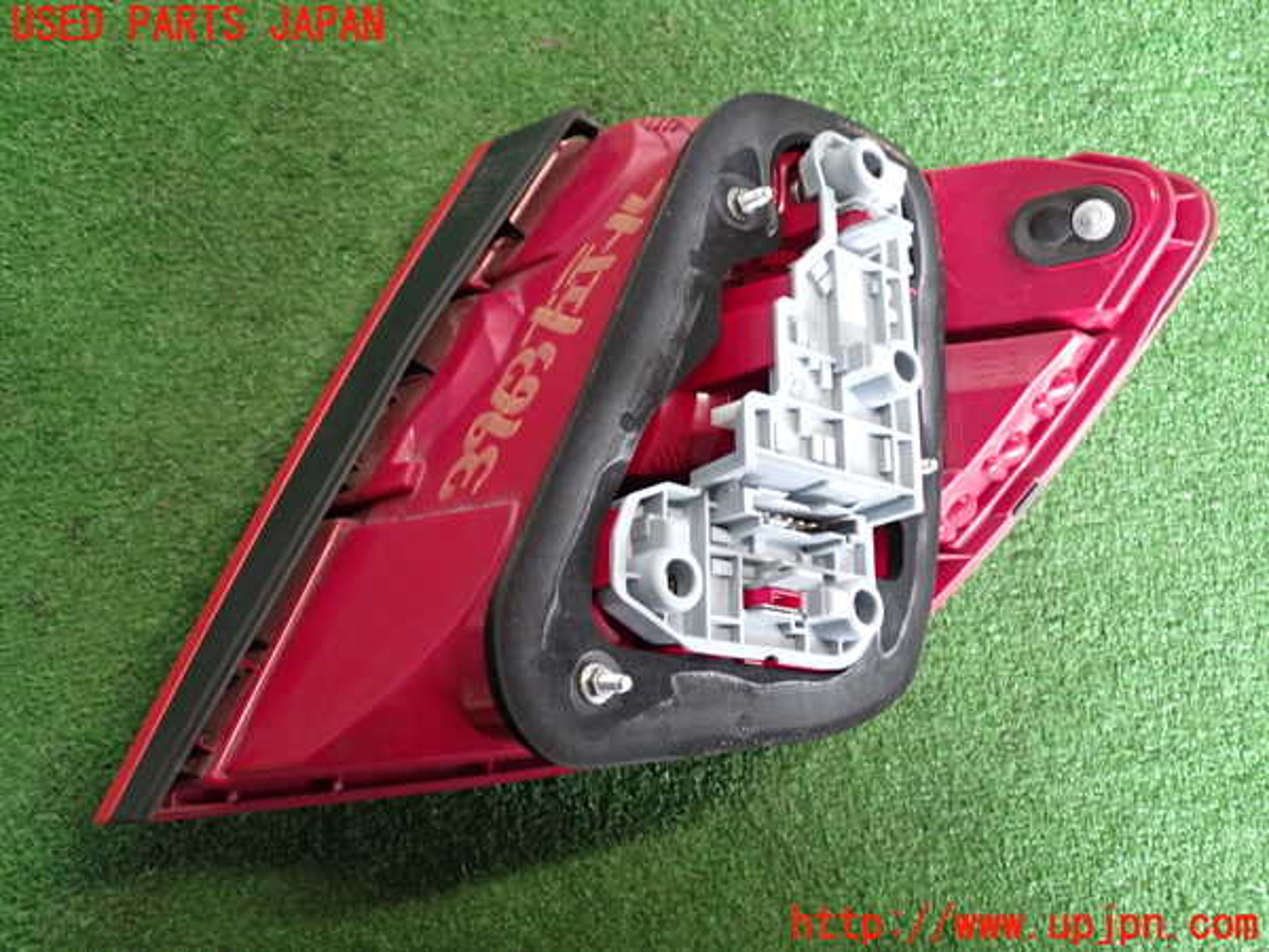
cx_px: 634
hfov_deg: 56.8
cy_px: 476
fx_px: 1173
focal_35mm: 32
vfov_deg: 44.2
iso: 400
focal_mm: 5.79
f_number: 2.4
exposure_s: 1/30
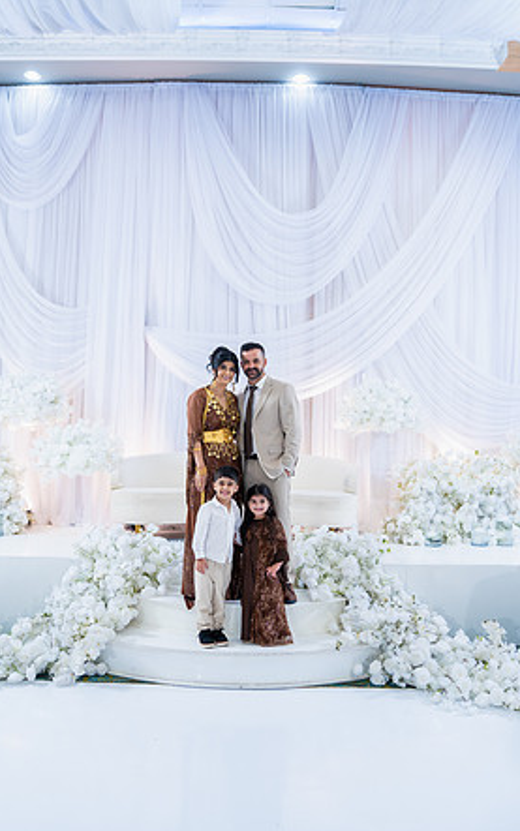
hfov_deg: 43.1
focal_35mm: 29
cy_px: 420
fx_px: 657
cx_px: 246
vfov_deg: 64.6
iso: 320
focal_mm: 28
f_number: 2
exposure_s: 1/160
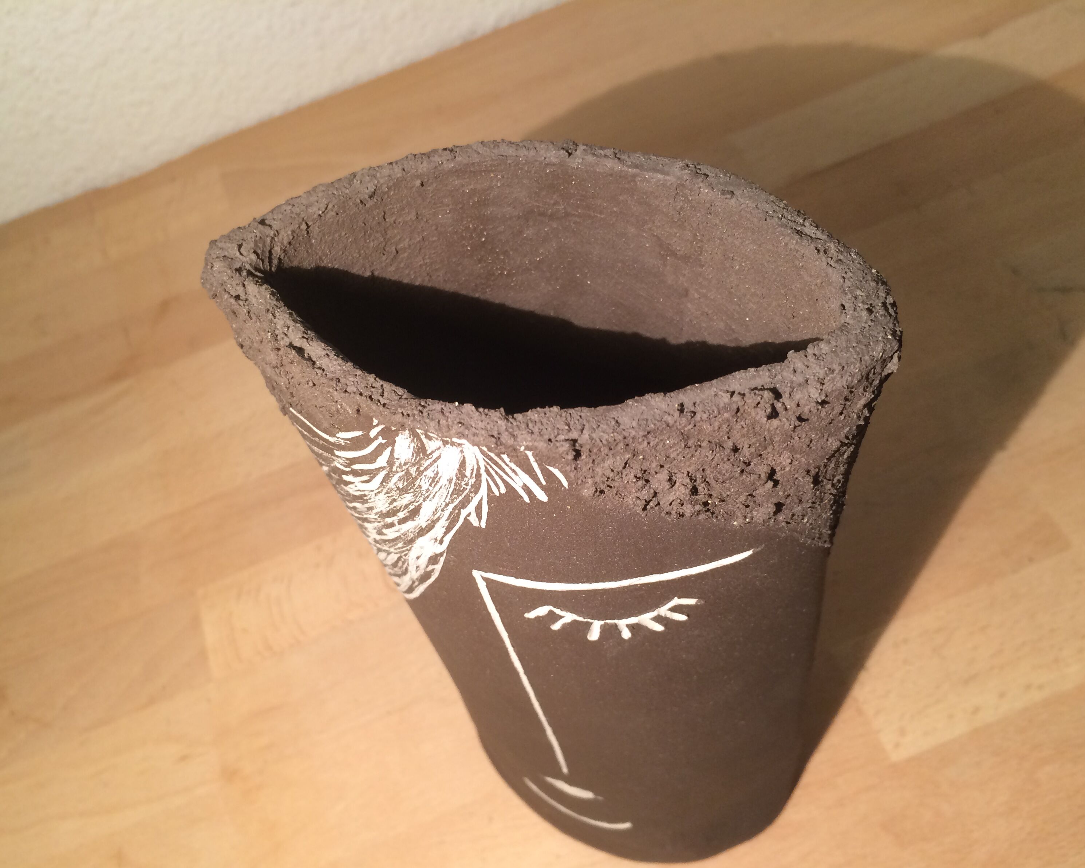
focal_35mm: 31
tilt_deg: -55.5
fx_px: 995
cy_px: 440
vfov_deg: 47.1
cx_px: 530
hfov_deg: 57.2
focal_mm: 4.15
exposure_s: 1/33
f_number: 2.2
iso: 125
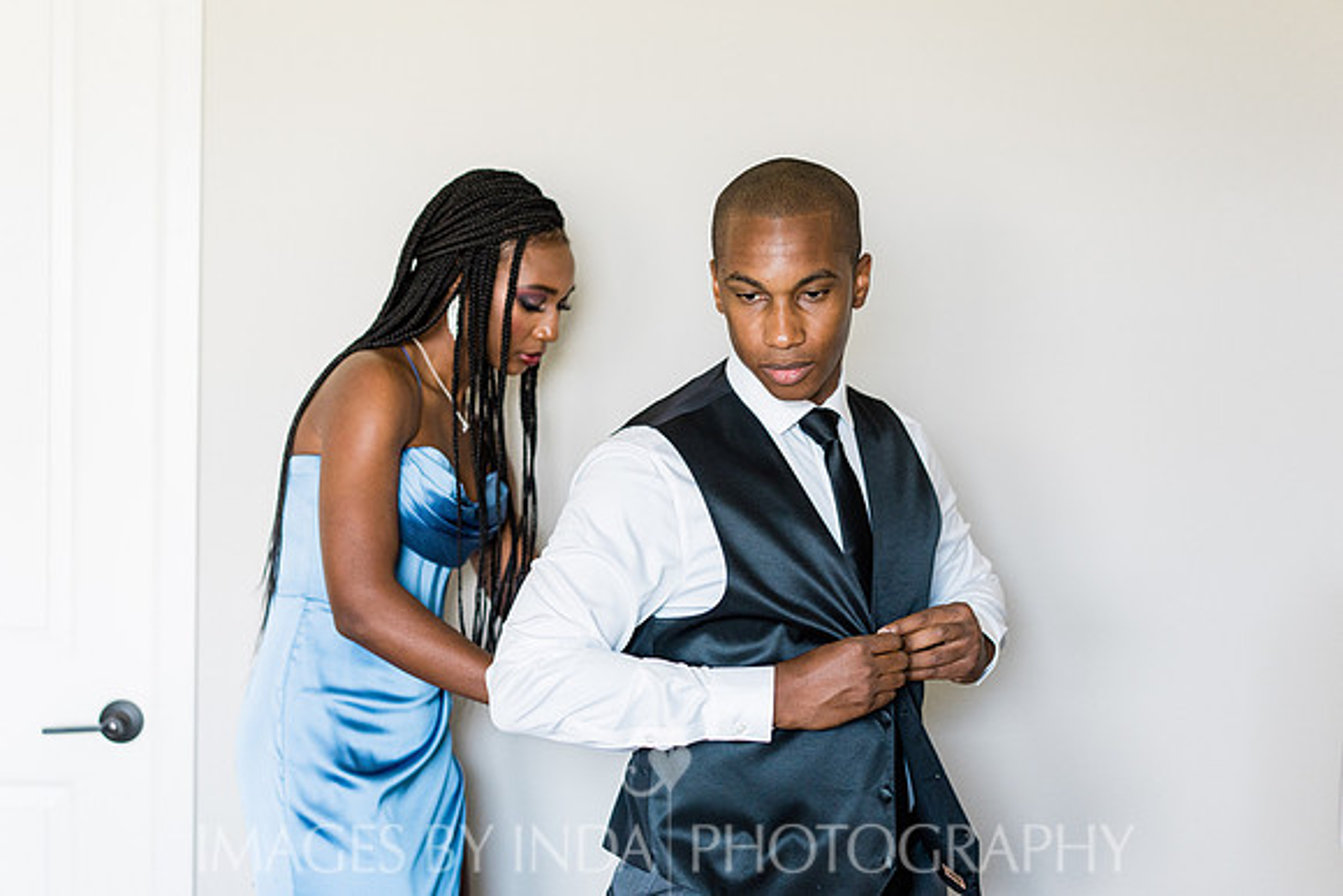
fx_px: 2052
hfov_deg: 36.2
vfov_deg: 24.6
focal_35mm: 55
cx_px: 672
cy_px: 448
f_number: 2.8
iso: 800
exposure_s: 1/125
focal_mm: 55
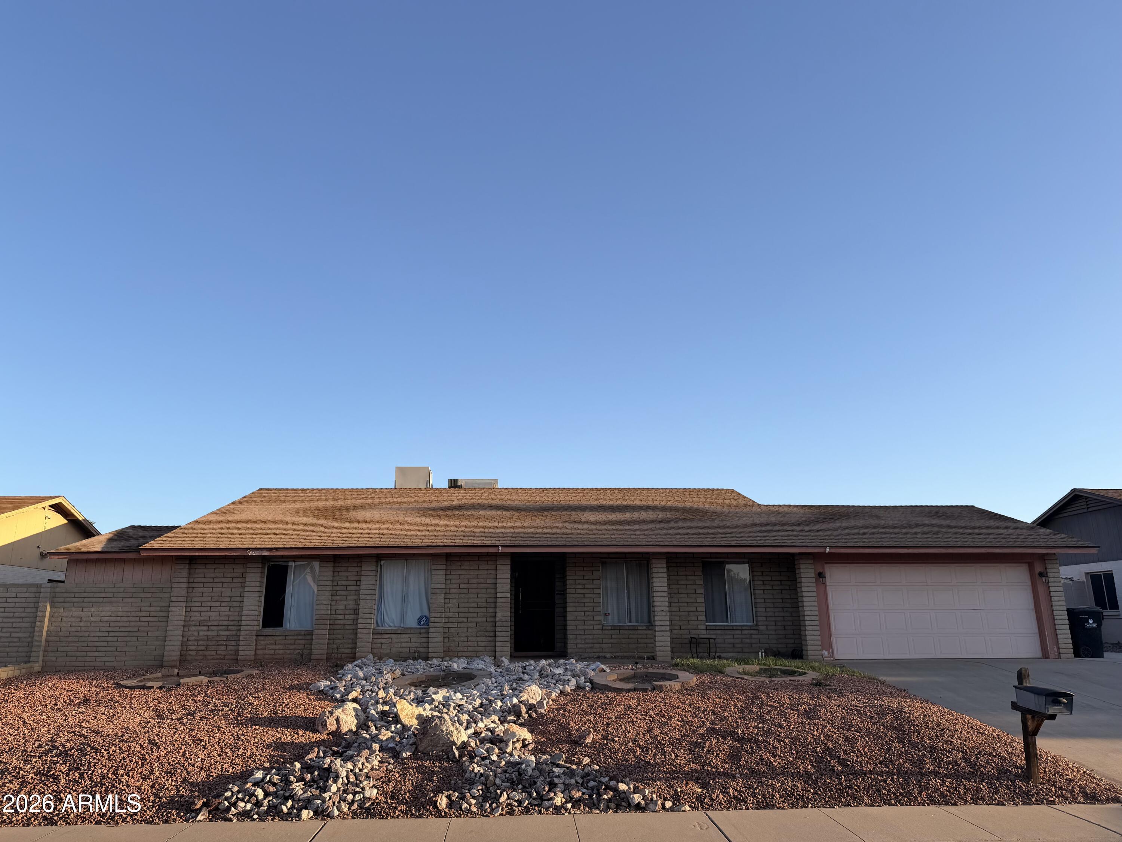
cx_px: 561
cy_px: 421
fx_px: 778
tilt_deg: +15.4
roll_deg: +2.2
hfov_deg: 71.6
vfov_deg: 56.8
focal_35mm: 24
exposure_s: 1/2232
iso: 80
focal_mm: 6.76
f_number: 1.78
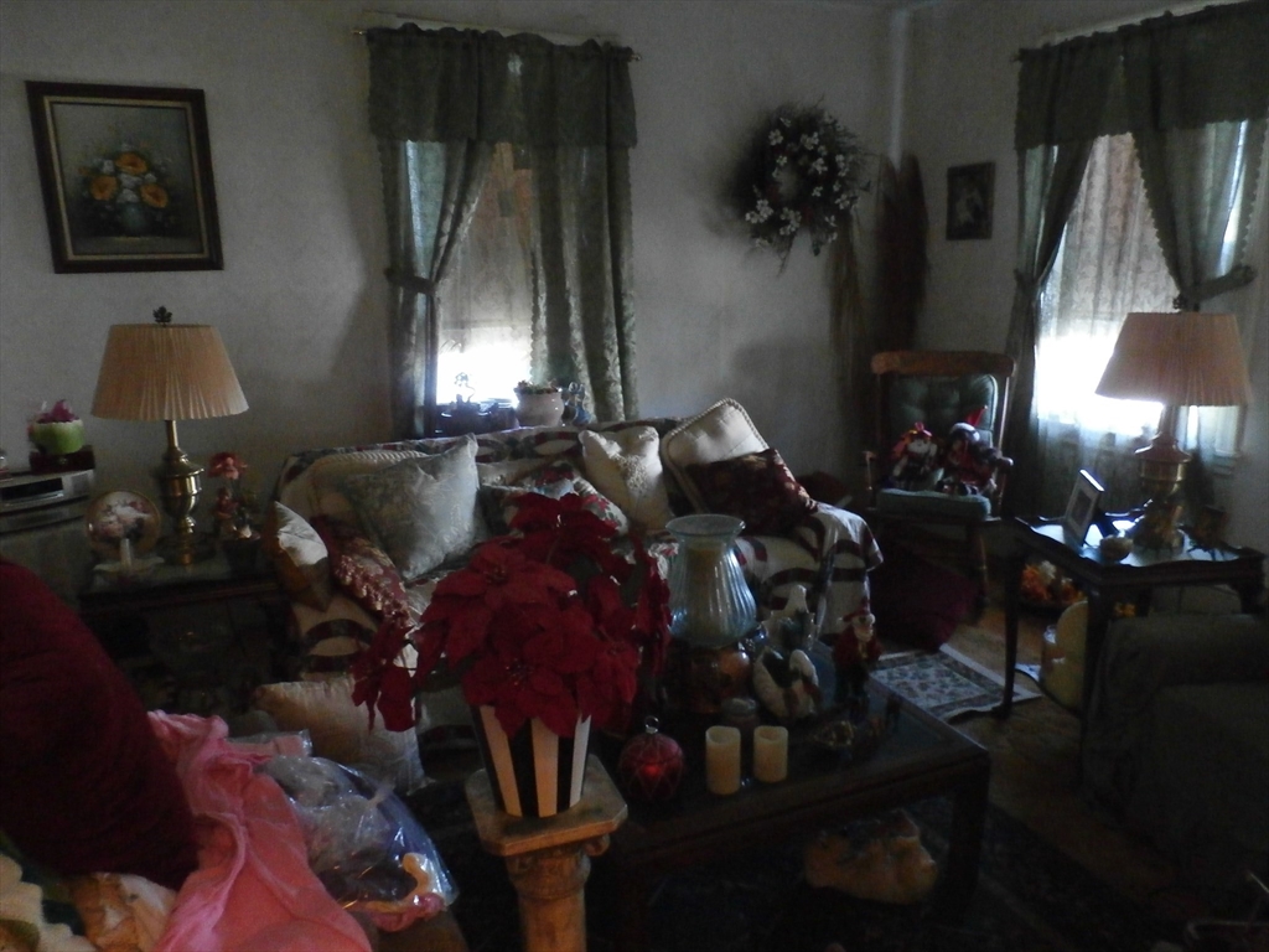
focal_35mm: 25
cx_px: 634
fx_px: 916
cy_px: 476
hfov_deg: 69.4
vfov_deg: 54.9
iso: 800
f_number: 3
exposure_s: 1/10
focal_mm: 4.5
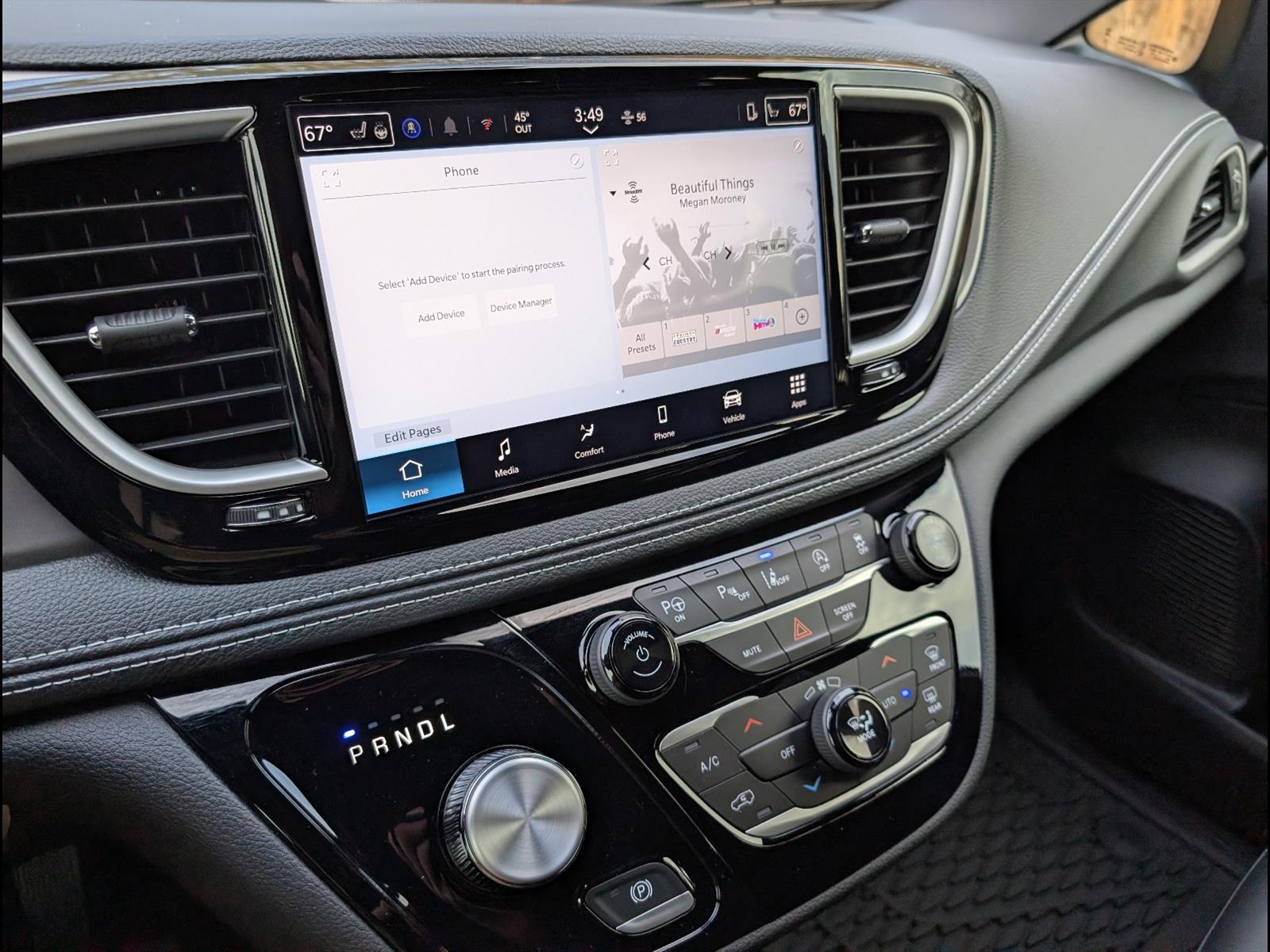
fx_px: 881
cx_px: 635
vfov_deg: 56.8
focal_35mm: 24
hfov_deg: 71.6
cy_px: 476
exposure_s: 1/1111
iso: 540
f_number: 1.68
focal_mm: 6.9
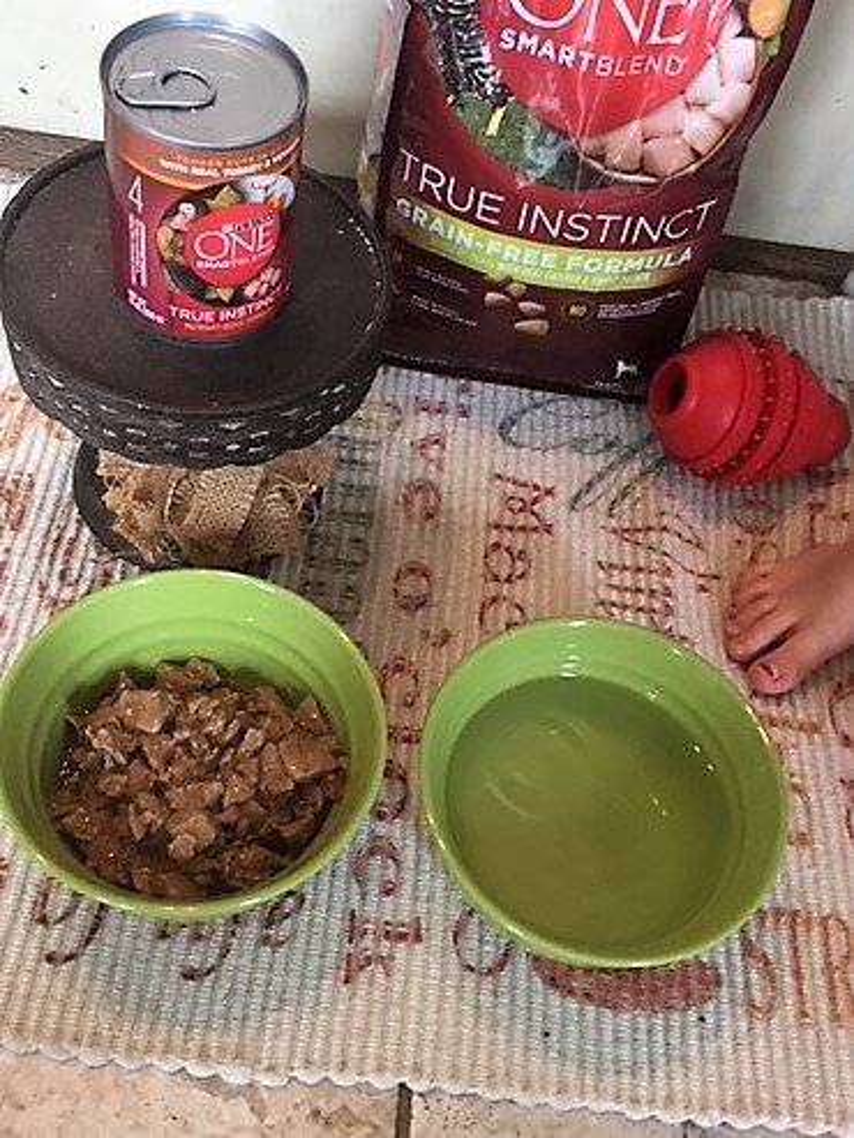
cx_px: 427
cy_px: 569
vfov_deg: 61.6
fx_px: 954
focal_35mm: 29
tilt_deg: -56.9
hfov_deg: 48.2
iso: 100
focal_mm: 4.15
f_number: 2.2
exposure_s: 1/30
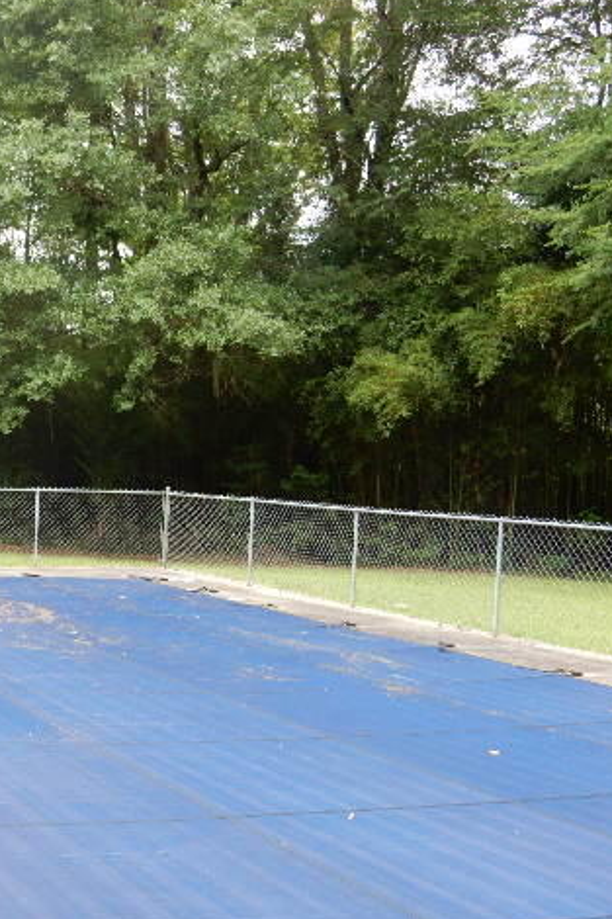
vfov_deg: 38.9
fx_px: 1301
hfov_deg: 25.3
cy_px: 460
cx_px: 12
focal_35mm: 51
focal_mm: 6.4
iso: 125
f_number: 4
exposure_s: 1/60
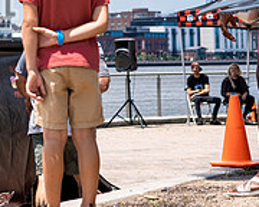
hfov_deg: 10.8
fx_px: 1303
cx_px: -165
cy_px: -64
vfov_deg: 8.9
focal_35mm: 170
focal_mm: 50
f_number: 3.5
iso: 125
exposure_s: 1/1600
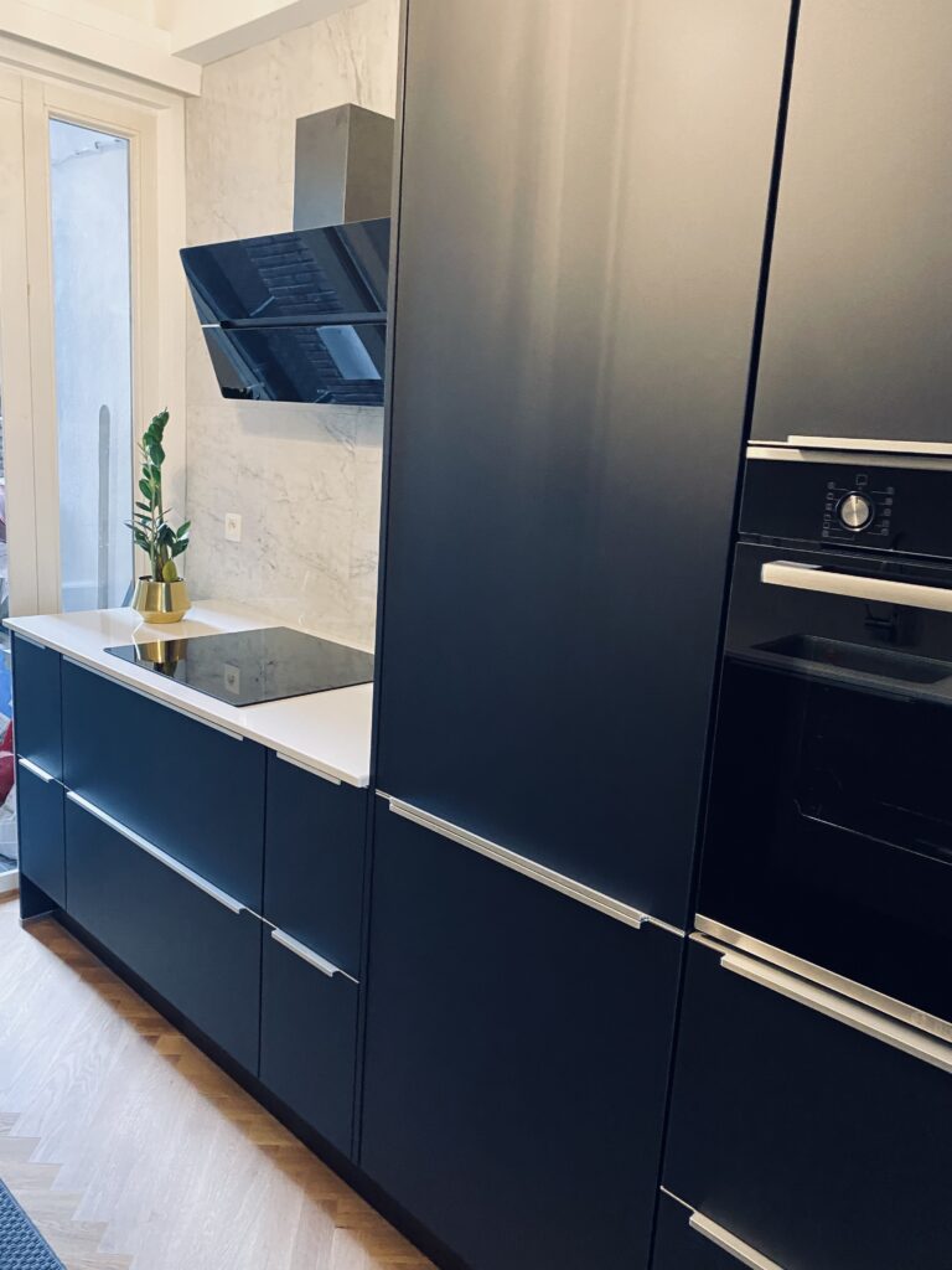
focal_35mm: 26
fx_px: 953
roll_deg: -4.1
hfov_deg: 53.1
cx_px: 476
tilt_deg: -11.2
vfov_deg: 67.3
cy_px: 635
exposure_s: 1/30
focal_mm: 4.25
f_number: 1.8
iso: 640
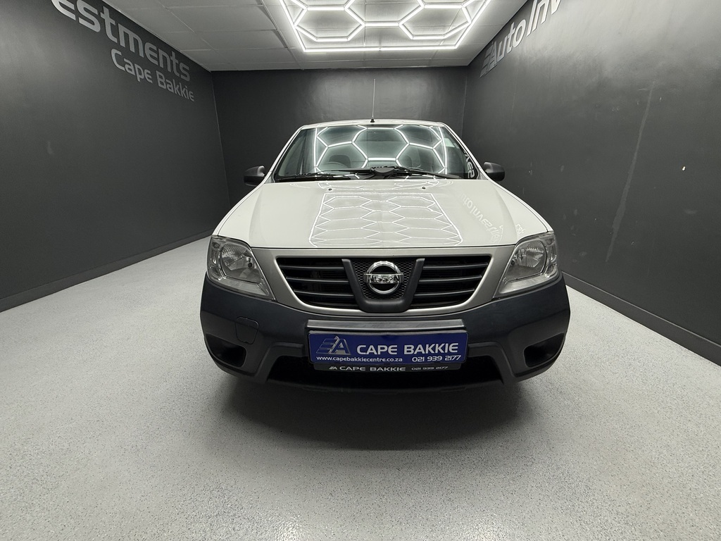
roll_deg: +1.1
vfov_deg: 85.7
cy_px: 270
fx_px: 292
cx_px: 360
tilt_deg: -17.7
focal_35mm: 14
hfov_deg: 102.1
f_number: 2.2
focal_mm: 2.22
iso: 100
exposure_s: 1/100
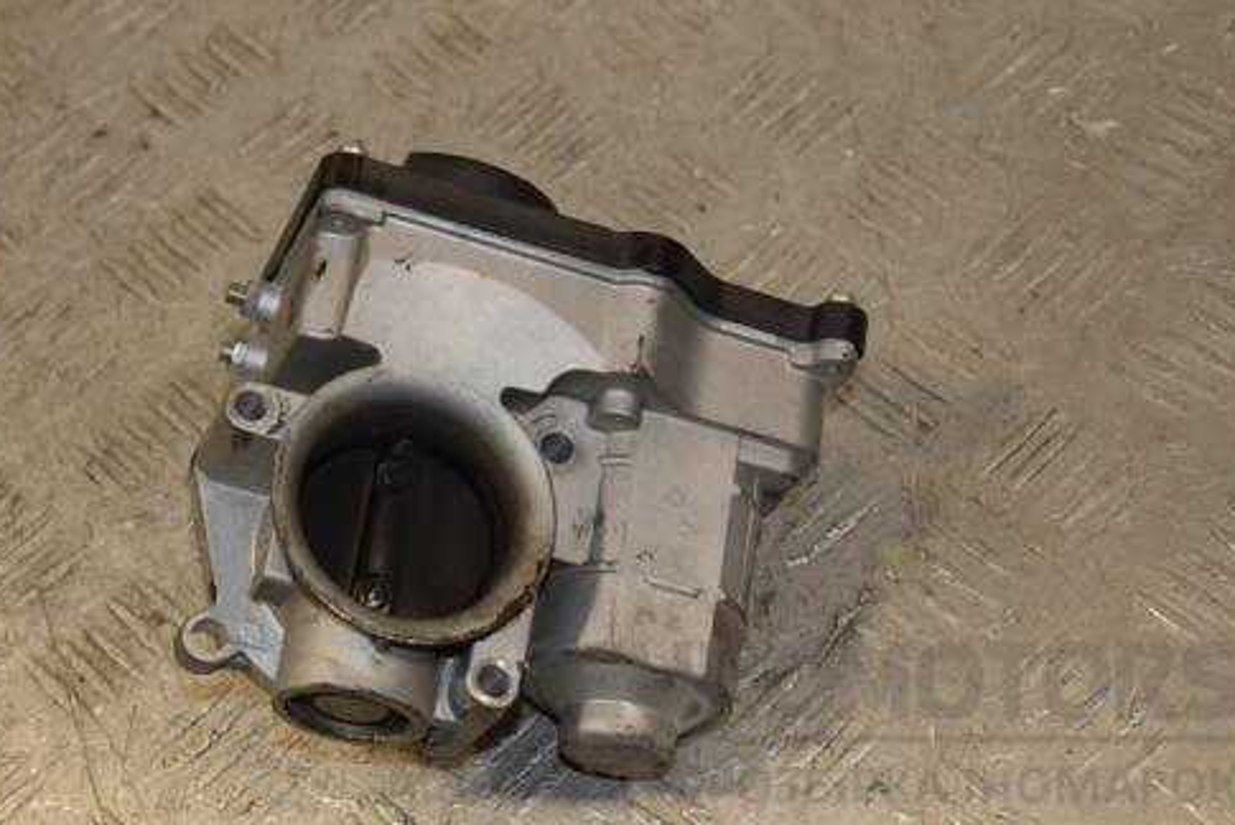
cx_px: 525
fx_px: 3055
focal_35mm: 89
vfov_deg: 15.4
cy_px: 341
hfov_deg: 22.8
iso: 800
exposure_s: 1/200
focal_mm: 48
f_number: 6.3
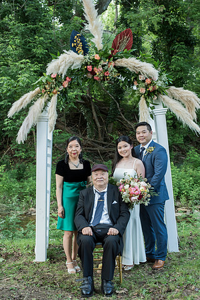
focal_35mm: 50
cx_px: 100
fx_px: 417
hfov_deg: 27.0
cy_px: 150
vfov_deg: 39.6
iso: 1250
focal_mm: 50
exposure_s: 1/100
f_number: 5.6
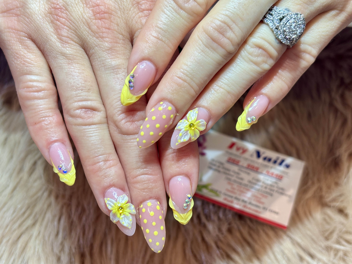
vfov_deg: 28.0
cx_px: 176
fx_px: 529
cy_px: 132
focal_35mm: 52
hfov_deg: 36.8
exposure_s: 1/60
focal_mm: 5.96
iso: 32
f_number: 1.6
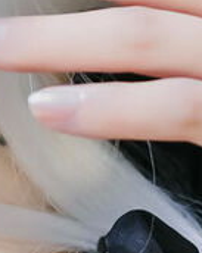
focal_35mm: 422
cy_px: -202
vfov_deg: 4.5
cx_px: -260
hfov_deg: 3.6
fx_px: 3162
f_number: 3.2
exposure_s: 1/200
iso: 200
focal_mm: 50
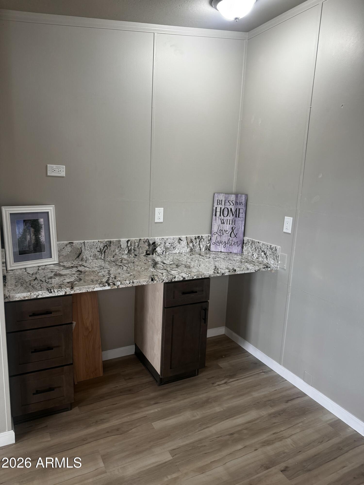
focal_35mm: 24
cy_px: 242
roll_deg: -2.9
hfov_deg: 56.8
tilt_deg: -11.6
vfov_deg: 71.6
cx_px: 182
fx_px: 336
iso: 160
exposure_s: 1/120
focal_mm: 6.76
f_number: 1.78
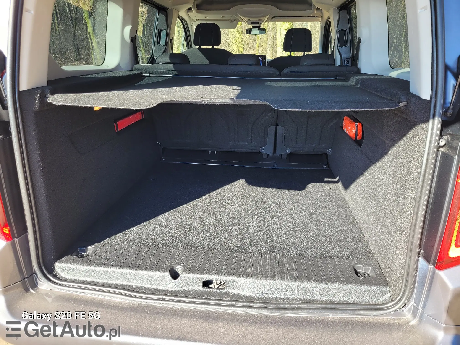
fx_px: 346
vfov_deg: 53.1
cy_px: 172
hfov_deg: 67.3
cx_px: 230
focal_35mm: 26
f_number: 1.8
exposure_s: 1/161
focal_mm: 5.4
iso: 40
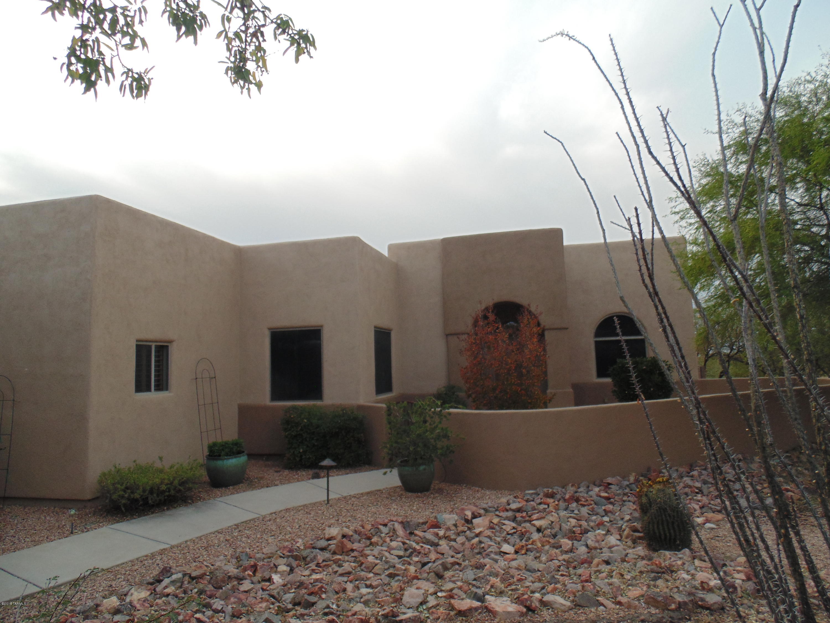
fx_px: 528
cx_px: 415
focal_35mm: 22
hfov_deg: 76.4
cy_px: 312
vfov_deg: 61.1
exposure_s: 1/200
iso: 80
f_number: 3.1
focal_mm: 4
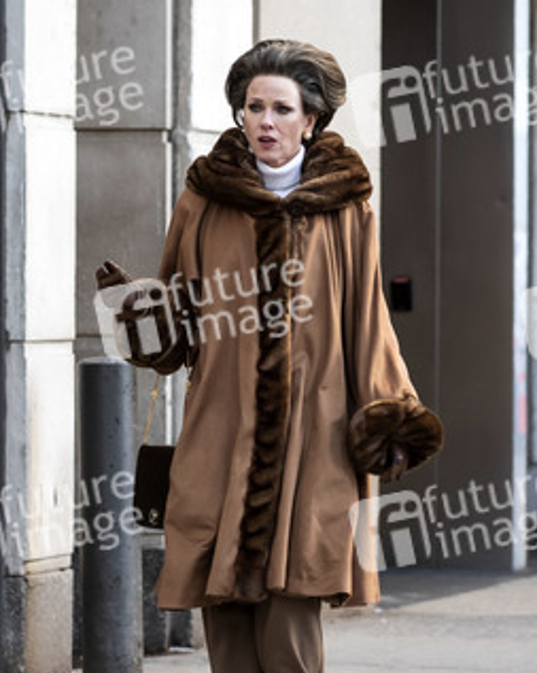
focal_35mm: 148
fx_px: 2944
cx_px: 265
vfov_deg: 13.0
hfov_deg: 10.4
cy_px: 416
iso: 1250
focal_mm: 125
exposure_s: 1/500
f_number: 5.6
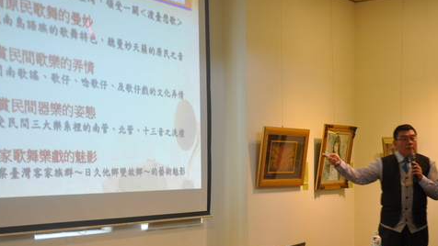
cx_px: 279
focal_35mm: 60
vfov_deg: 19.8
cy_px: 209
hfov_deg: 34.7
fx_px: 697
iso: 400
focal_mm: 26
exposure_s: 1/15
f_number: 4
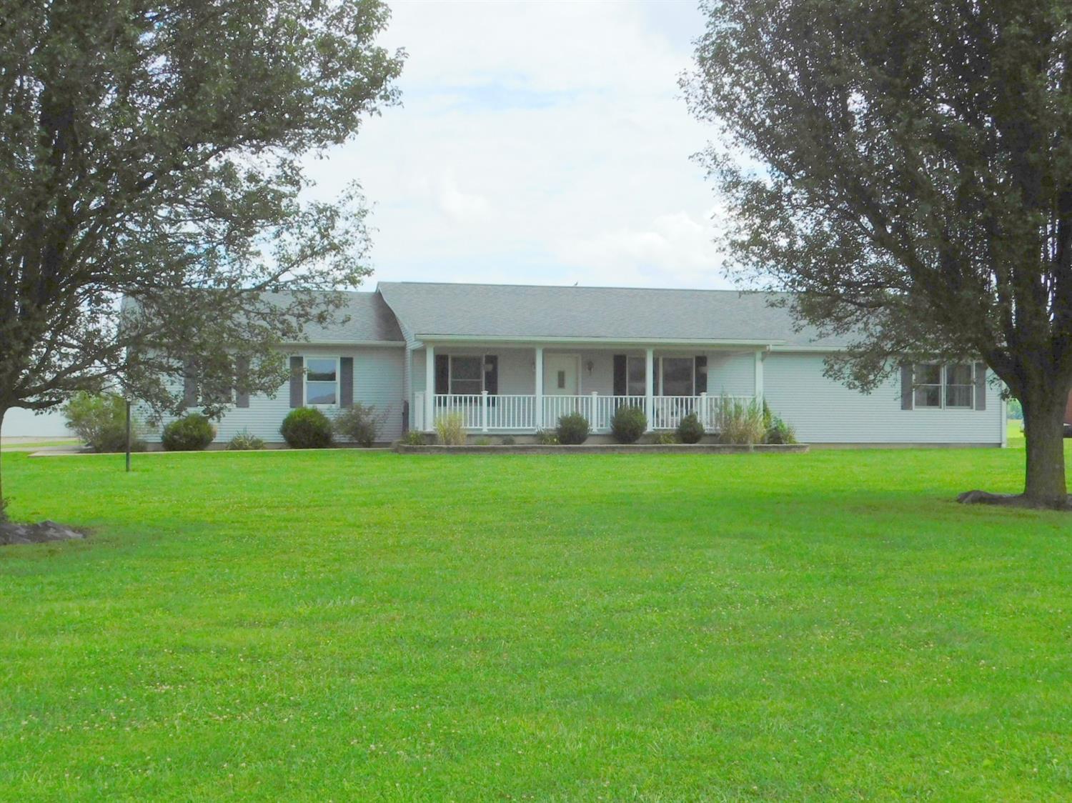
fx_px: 1393
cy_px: 402
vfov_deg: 32.2
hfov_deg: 42.1
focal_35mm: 45
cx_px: 536
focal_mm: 8
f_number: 3.7
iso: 125
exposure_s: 1/1250
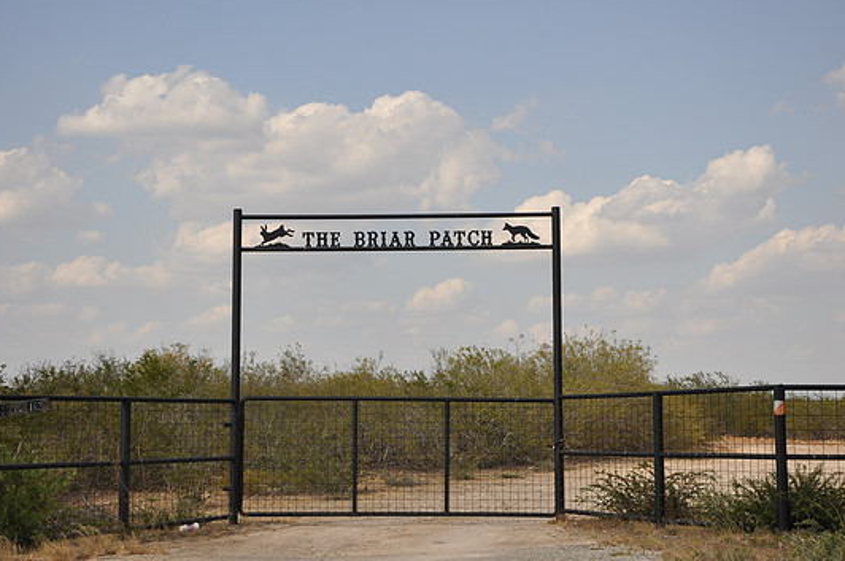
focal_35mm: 74
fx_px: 1724
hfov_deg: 27.5
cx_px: 442
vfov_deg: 18.5
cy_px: 257
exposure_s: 1/200
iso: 200
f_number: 7.1
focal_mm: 45
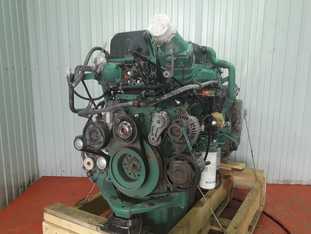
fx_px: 279
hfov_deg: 58.3
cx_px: 144
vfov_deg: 45.5
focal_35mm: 31
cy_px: 122
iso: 64
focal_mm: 3.7
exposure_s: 1/50
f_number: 1.9
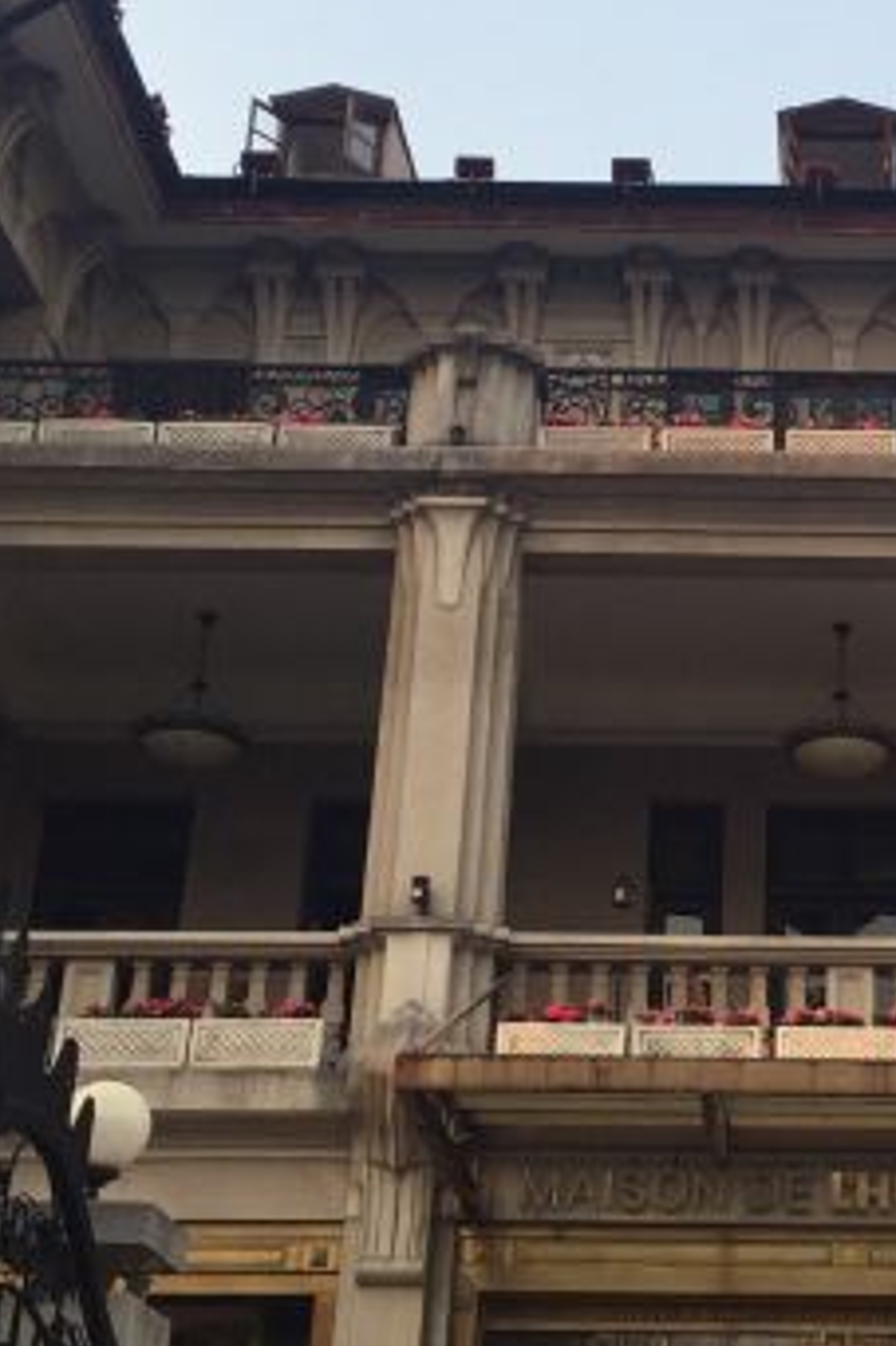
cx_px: 857
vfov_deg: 32.4
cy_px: 645
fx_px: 2317
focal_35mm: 62
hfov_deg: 21.3
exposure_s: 1/399
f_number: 2.2
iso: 32
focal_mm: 4.15
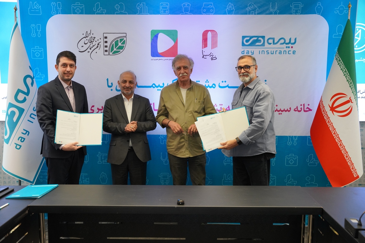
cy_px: 122
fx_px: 406
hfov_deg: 48.5
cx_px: 182
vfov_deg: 33.4
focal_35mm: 40
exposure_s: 1/160
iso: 2000
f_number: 4
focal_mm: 40
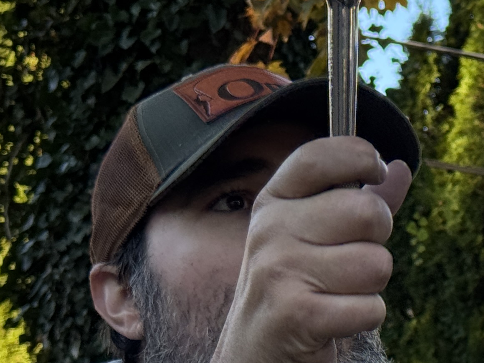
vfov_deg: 8.9
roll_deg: +0.7
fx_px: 2335
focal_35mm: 167
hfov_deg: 11.7
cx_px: 494
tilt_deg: +9.5
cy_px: 190
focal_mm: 6.76
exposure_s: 1/507
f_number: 1.78
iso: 64
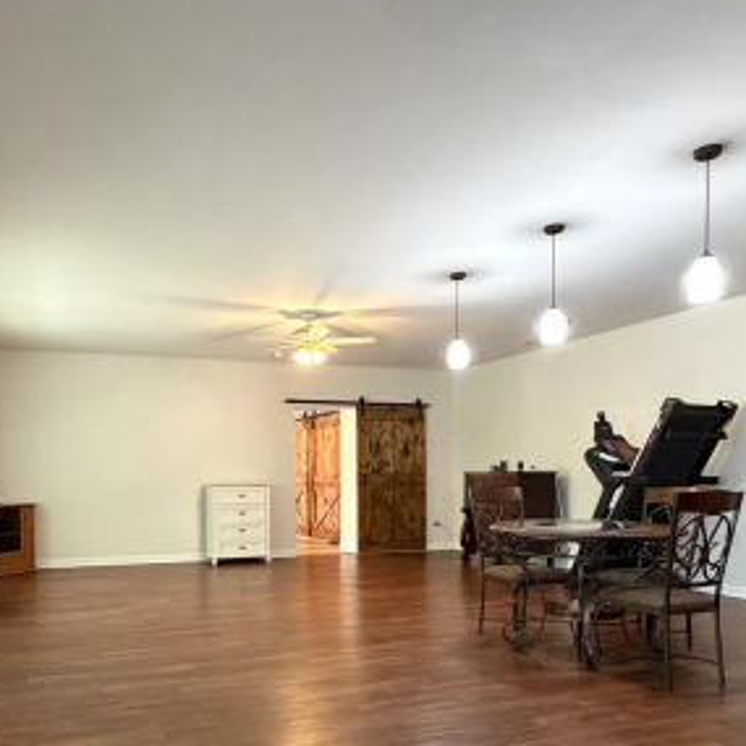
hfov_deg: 55.1
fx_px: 707
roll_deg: +0.6
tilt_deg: -1.9
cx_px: 289
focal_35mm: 29
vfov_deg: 54.4
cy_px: 500
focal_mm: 2.22
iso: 400
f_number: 2.2
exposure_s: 1/60
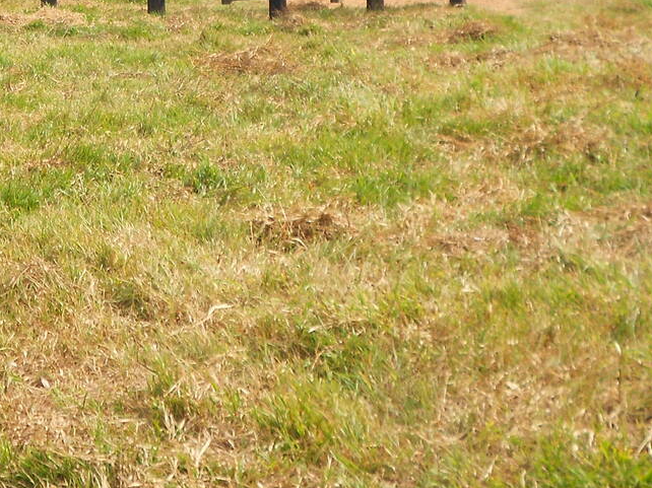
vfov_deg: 17.2
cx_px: 47
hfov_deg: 22.9
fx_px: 1563
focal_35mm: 83
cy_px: -43
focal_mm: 6.9
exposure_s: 1/250
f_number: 3.9
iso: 80
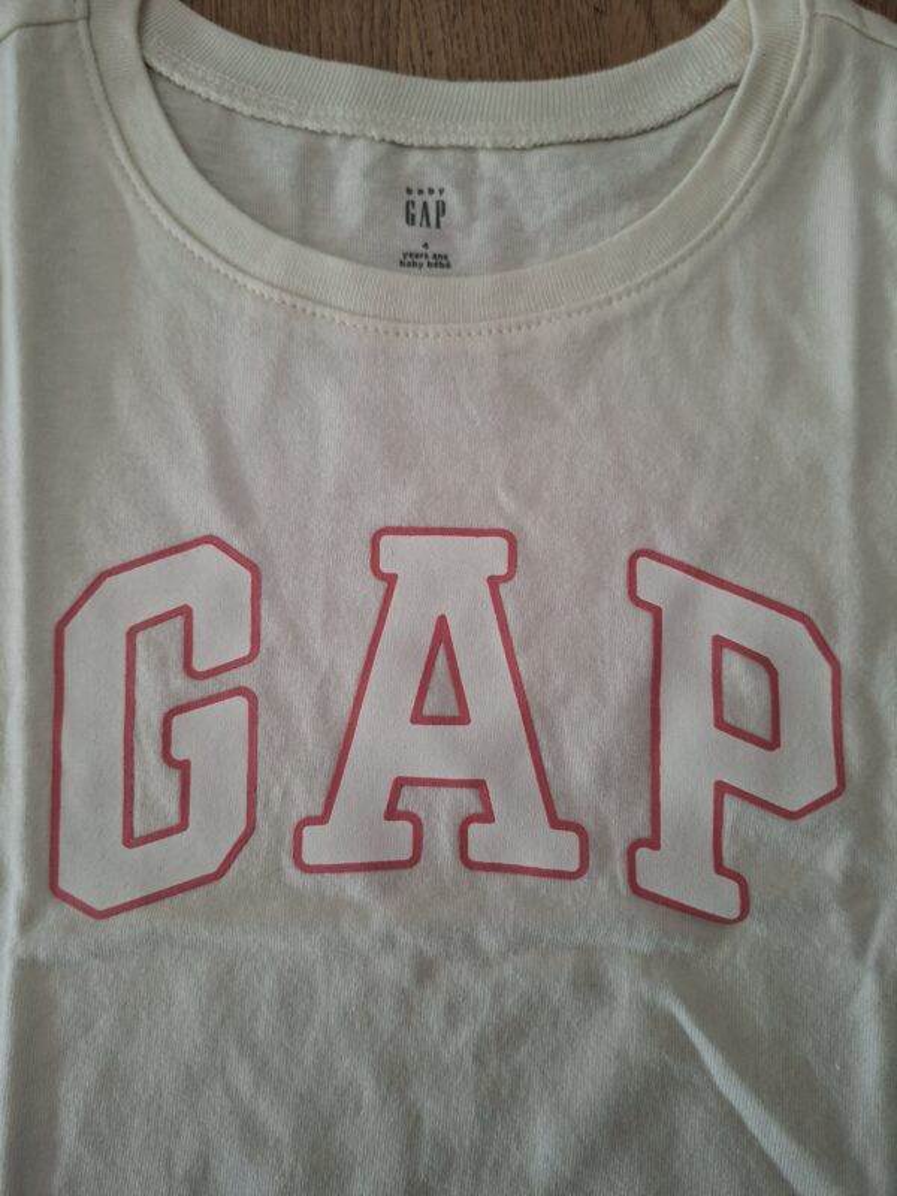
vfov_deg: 73.9
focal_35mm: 23
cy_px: 598
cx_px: 448
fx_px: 795
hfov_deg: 58.9
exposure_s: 1/100
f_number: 1.8
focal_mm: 5.54
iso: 125
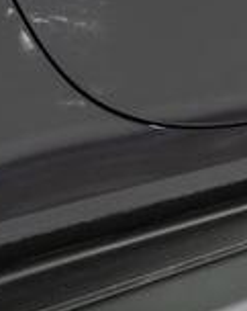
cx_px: 231
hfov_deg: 8.3
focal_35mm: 186
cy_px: 116
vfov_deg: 10.4
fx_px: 1705
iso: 800
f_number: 4
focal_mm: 47
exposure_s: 1/60
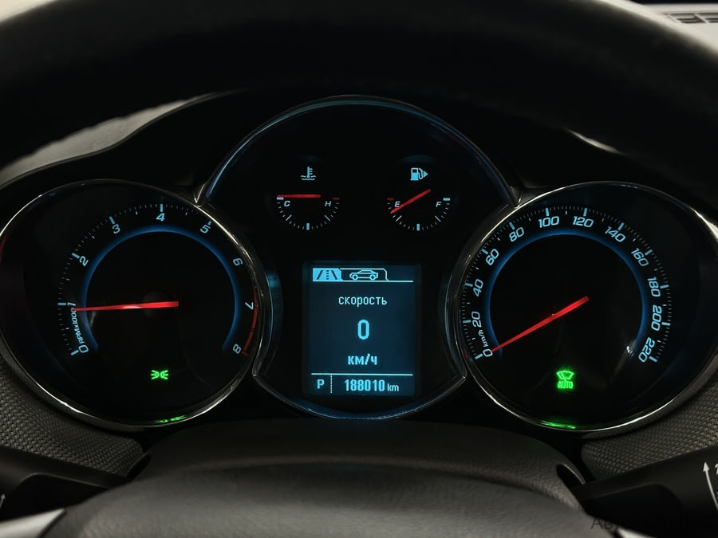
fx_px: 996
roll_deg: -0.4
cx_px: 359
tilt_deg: -21.9
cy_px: 269
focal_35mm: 48
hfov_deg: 39.7
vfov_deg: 30.3
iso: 160
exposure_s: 1/50
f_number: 1.78
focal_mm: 6.86
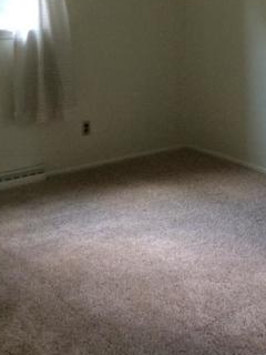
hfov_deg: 22.0
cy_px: 94
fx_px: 676
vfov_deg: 29.0
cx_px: 203
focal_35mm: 66
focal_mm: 3.3
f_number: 2.4
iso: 125
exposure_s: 1/24
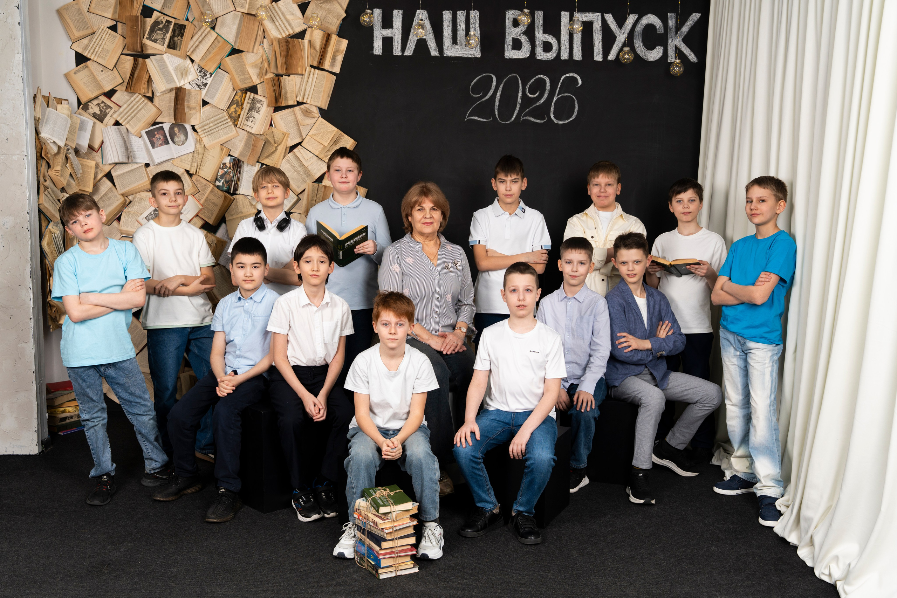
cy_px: 299
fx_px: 999
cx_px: 448
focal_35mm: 40
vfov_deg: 33.3
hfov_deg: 48.3
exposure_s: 1/125
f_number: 7.1
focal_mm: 40.1
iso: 250
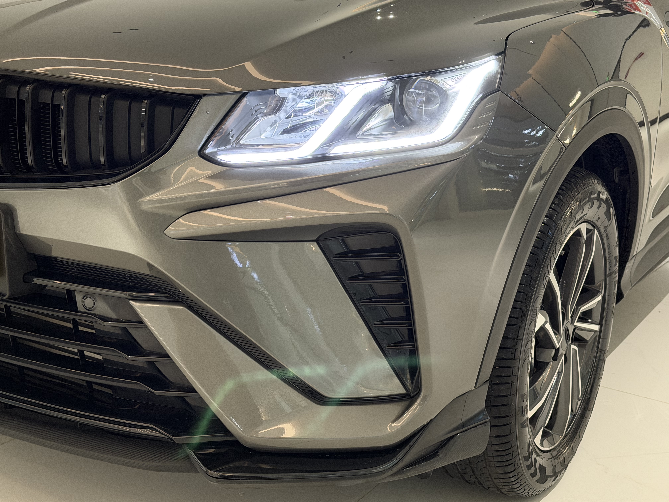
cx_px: 334
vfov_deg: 30.3
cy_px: 251
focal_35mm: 48
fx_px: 928
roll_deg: -3.1
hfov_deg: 39.7
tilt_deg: -15.3
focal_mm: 6.76
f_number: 1.78
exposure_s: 1/60
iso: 250
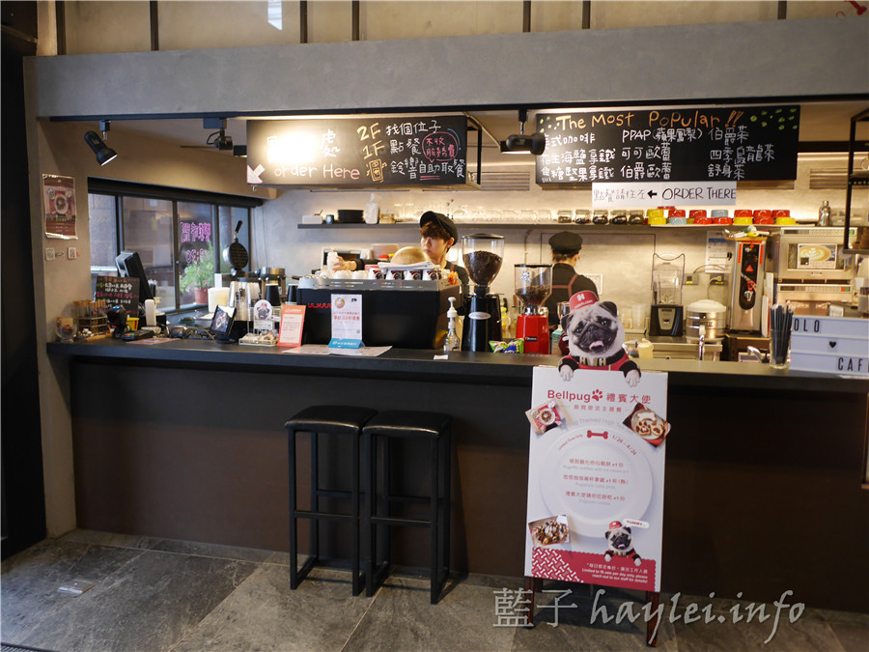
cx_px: 434
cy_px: 326
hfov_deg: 60.0
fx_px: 753
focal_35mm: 30
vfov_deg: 46.8
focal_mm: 15
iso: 800
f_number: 1.7
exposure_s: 1/60
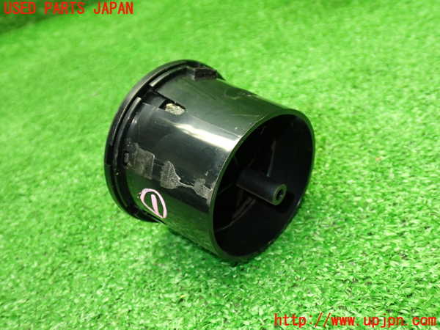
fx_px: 458
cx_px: 220
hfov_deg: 51.4
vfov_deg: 39.7
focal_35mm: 36
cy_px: 165
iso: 400
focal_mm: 6.37
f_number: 2.5
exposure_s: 1/40
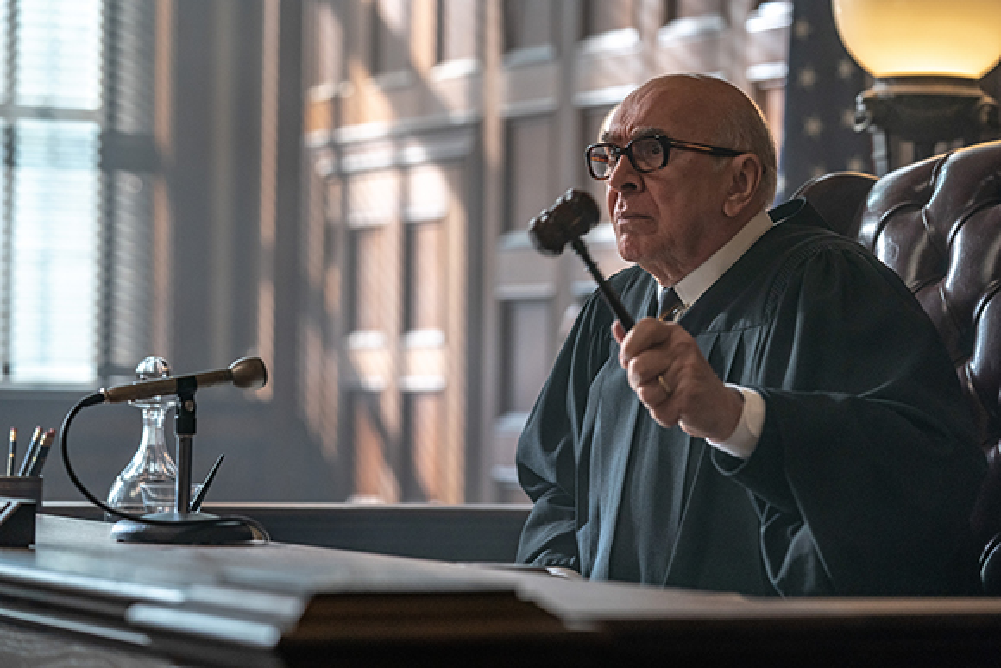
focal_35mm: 115
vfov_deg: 11.9
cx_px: 500
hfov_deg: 17.8
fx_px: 3198
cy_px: 334
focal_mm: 115
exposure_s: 1/320
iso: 1250
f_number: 3.5
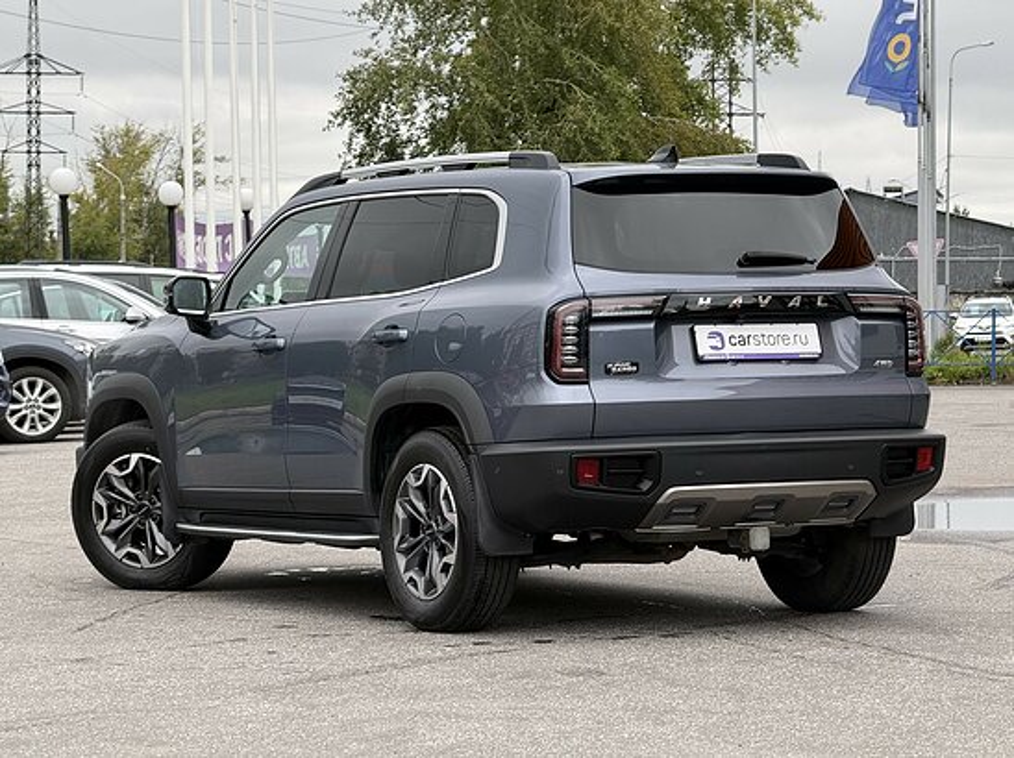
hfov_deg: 16.4
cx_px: 507
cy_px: 379
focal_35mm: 120
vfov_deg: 12.3
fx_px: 3512
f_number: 2.8
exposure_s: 1/157
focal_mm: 15.66
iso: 50
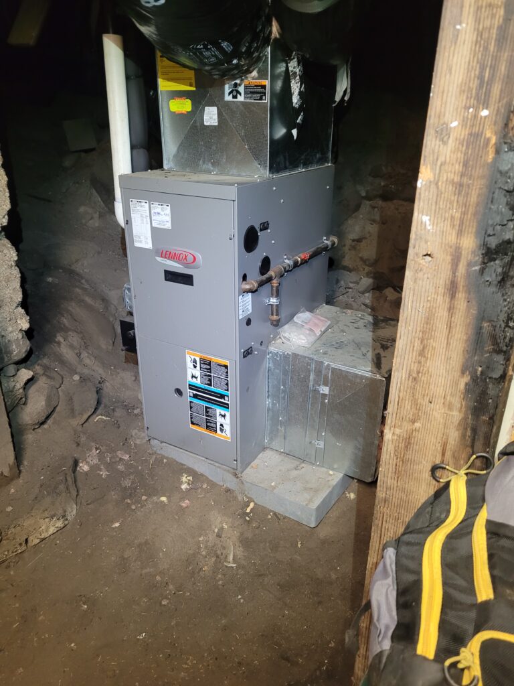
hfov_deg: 53.1
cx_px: 257
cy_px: 343
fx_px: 515
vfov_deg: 67.3
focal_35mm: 26
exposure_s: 1/40
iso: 640
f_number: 1.8
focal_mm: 5.4
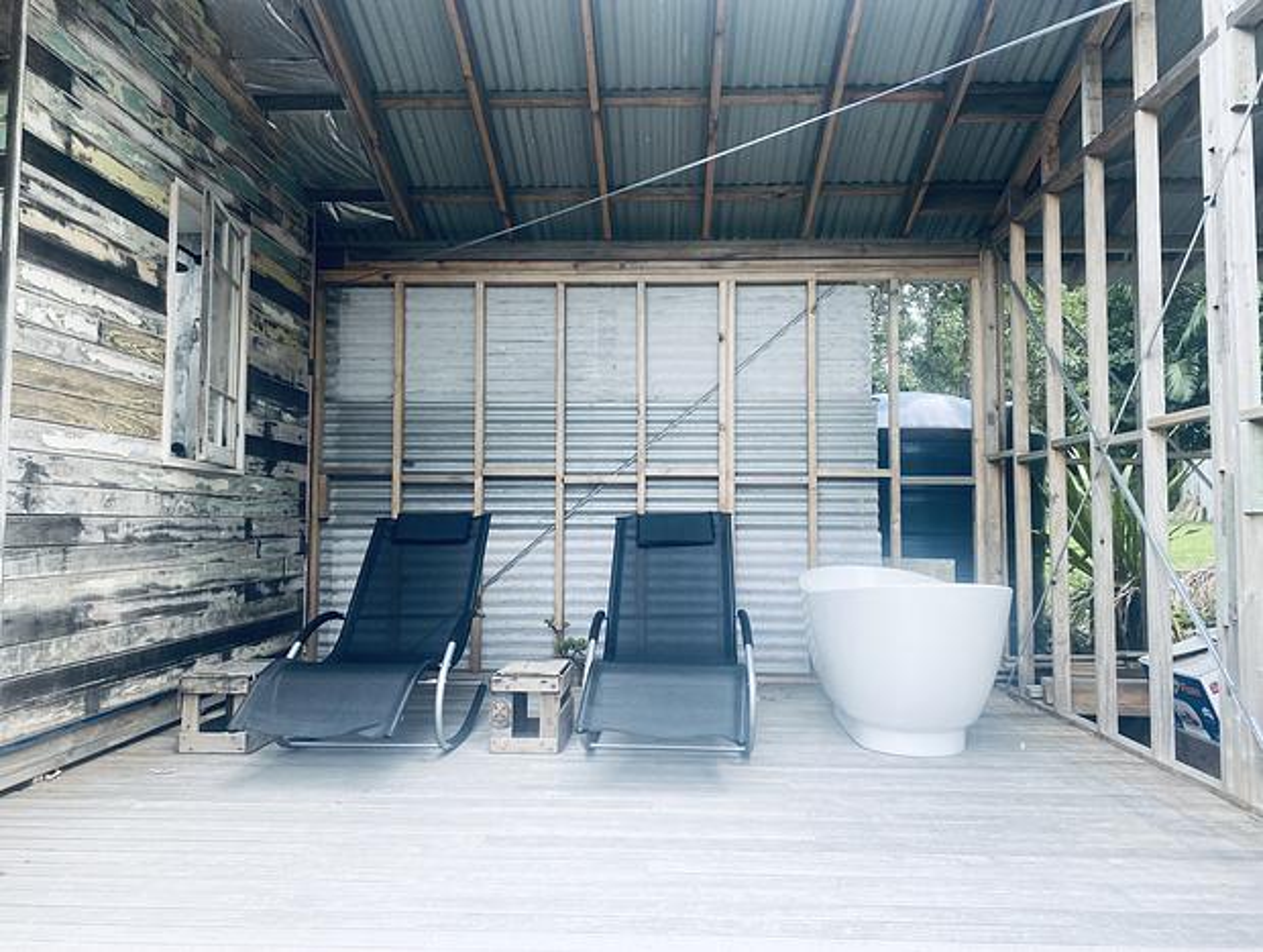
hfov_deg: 67.2
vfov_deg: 53.2
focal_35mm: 26
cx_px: 632
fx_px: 950
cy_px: 476
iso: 32
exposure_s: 1/275
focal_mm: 4.25
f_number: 1.8
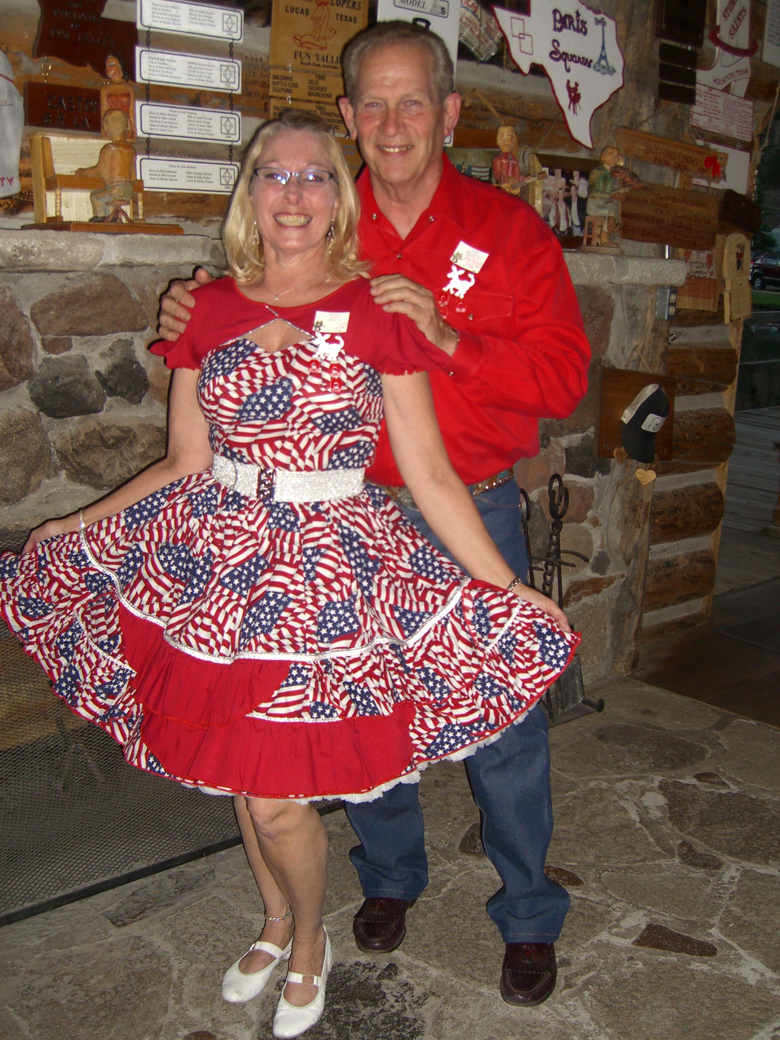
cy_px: 520
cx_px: 390
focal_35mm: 38
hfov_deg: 37.7
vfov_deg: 49.0
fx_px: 1142
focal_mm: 7.9
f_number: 2.8
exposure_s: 1/60
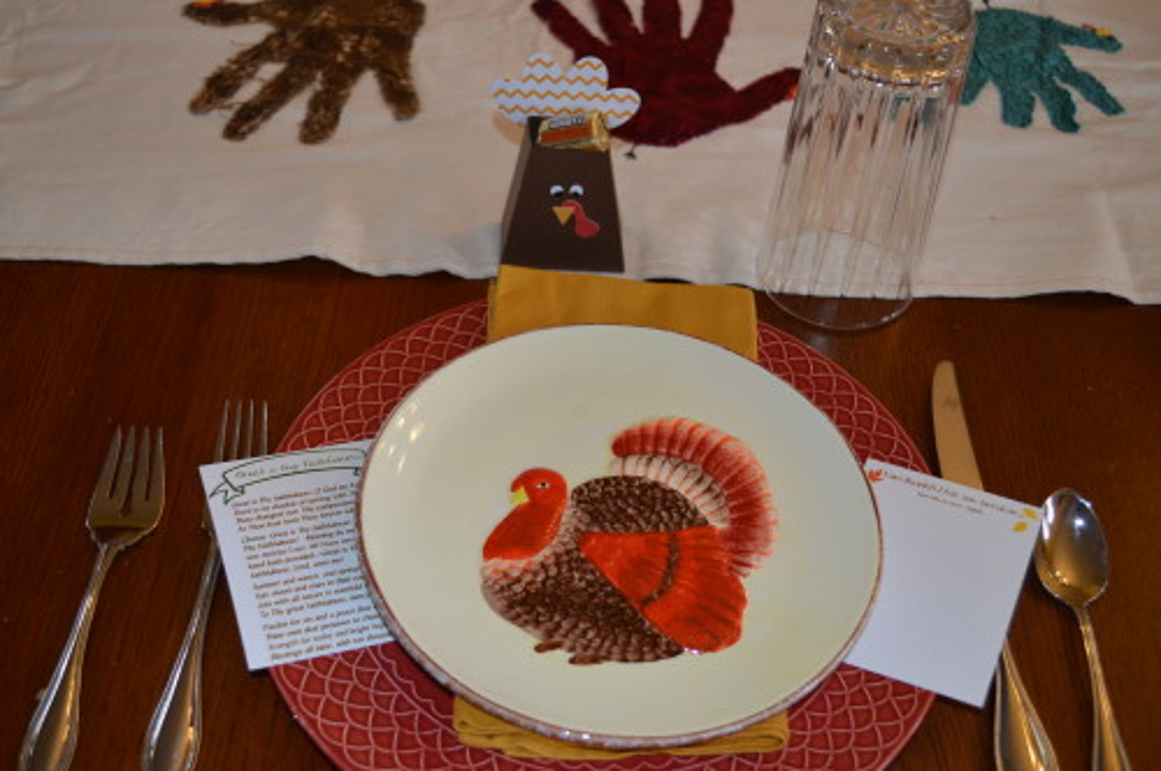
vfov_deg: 31.8
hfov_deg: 46.5
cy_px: 386
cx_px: 580
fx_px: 1353
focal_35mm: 42
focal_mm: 28
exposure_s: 1/60
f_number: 4.5
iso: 500
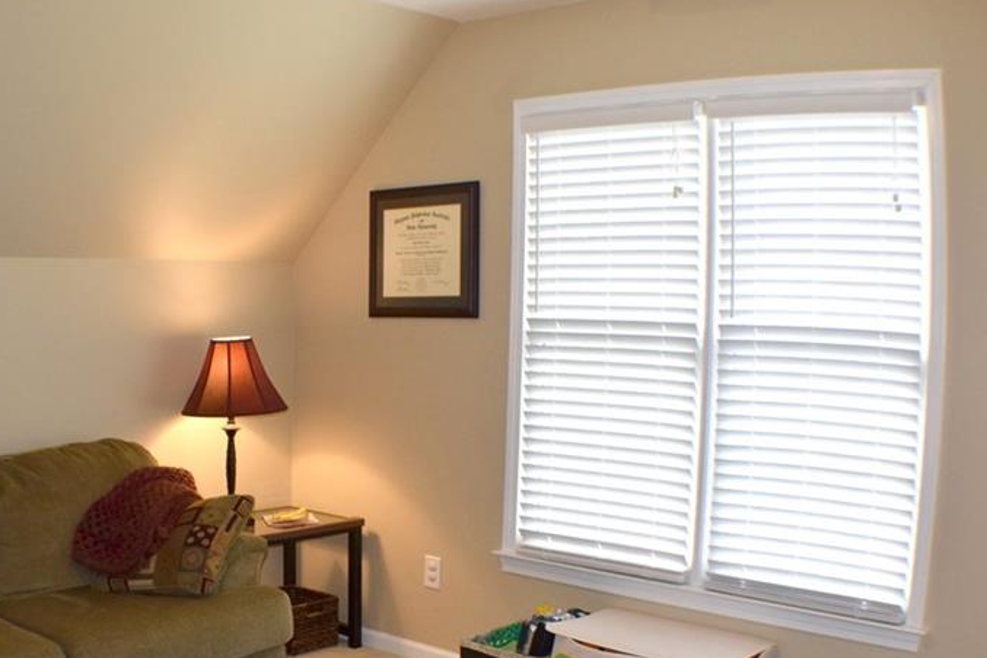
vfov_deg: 23.7
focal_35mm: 57
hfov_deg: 35.1
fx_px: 1556
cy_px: 462
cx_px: 404
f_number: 5
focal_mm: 25
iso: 800
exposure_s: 1/100
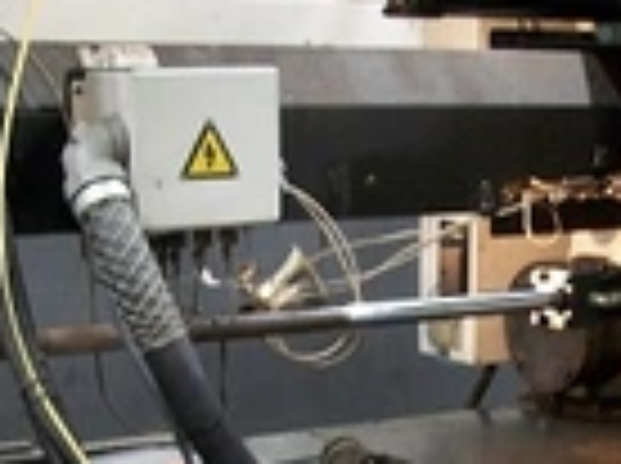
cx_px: 490
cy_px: 423
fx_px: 1665
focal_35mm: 93
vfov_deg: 15.6
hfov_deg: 20.9
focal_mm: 5.7
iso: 220
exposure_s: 1/8
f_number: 2.9
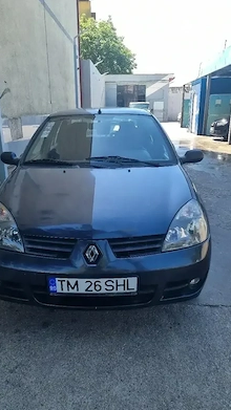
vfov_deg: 66.1
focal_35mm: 29
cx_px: 103
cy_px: 209
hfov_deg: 40.1
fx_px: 316
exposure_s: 1/588
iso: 50
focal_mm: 5.4
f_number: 1.8
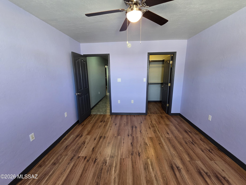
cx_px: 123
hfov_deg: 106.2
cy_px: 92
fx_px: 92
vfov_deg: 89.9
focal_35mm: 13
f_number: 2.2
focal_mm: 2.2
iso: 250
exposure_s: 1/60
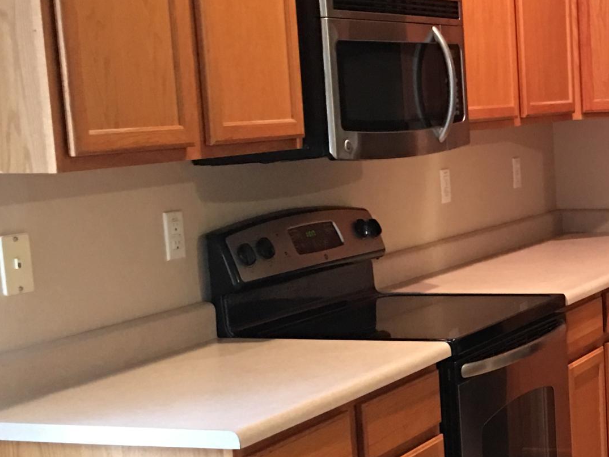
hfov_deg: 22.6
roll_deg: +1.2
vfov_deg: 18.1
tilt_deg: -8.2
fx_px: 1425
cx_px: 685
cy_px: 335
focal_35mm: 81
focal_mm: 4.15
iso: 64
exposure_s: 1/4
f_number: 2.2
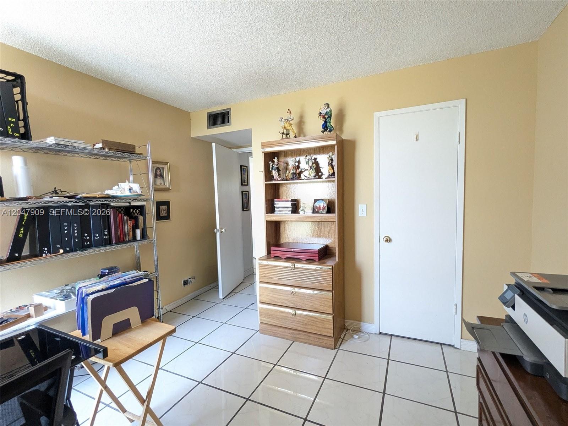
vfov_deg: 78.1
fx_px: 263
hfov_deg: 94.5
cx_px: 284
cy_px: 213
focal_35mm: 16
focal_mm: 2.35
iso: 520
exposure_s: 1/60
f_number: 2.2
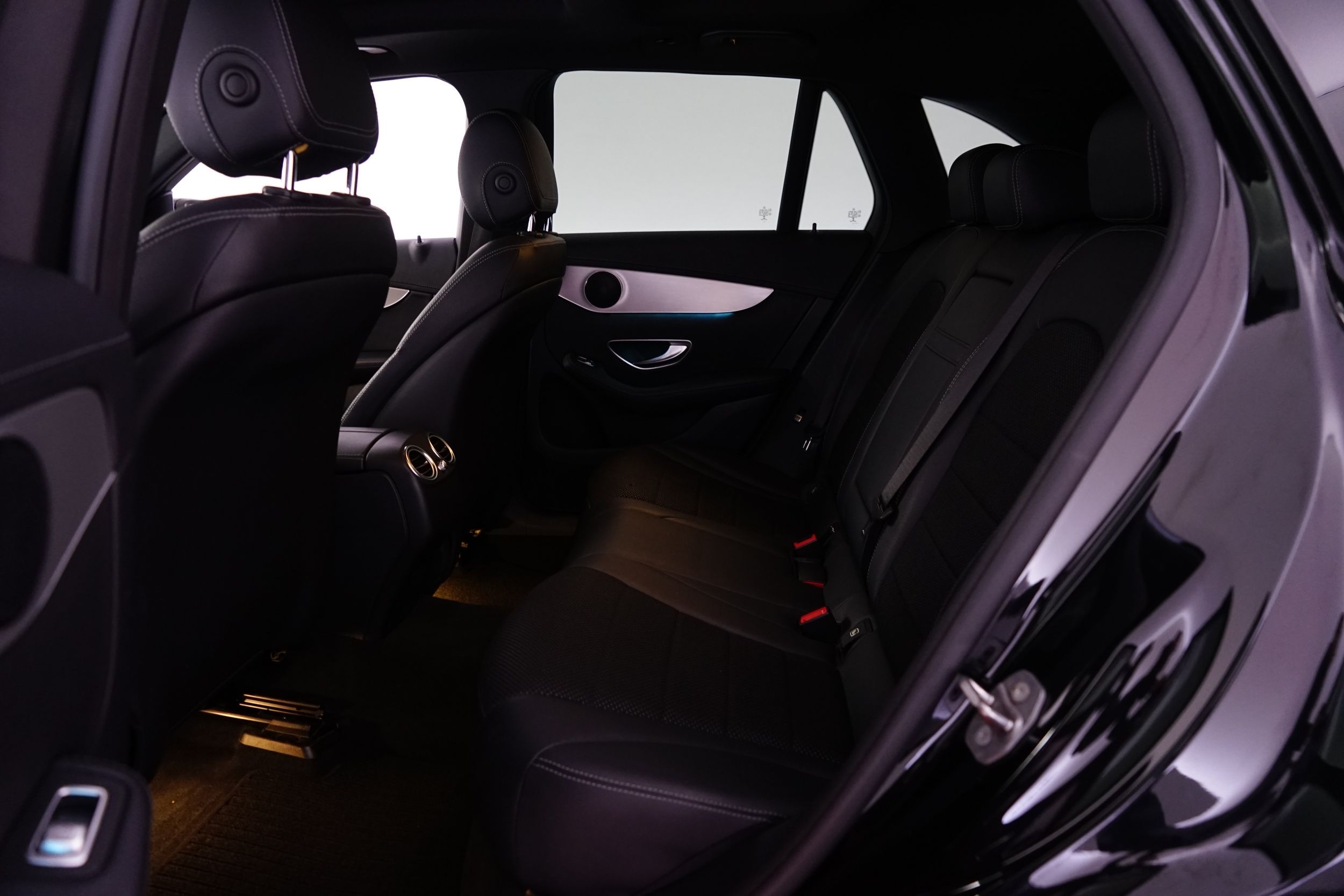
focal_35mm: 24
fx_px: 896
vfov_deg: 53.1
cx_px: 672
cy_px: 448
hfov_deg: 73.7
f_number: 4.5
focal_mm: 24
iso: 1600
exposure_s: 1/13
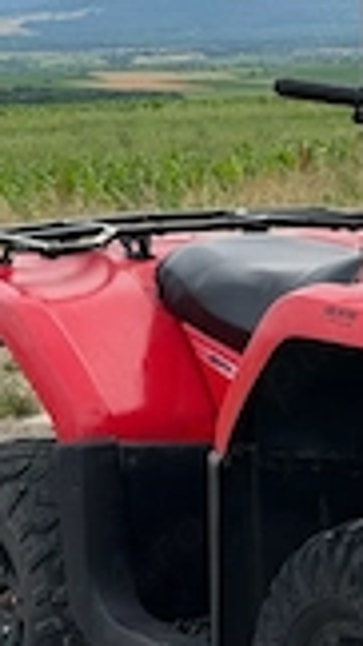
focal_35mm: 129
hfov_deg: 9.2
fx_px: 2210
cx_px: 467
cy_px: 347
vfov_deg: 16.6
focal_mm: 6.76
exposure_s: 1/2577
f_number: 1.78
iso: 80
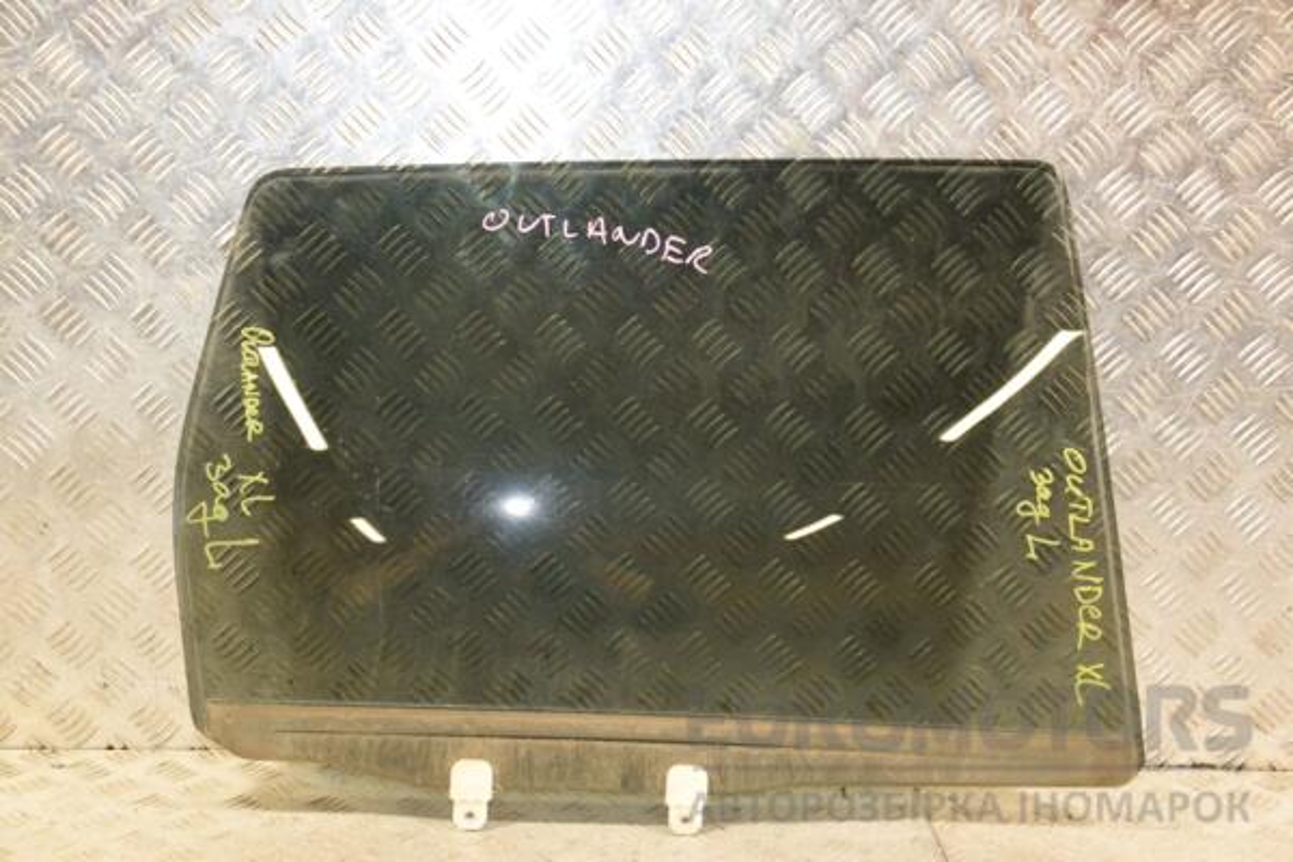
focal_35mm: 63
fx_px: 2263
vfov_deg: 21.6
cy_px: 431
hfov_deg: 31.9
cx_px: 646
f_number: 4.8
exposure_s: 1/100
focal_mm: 42
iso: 800
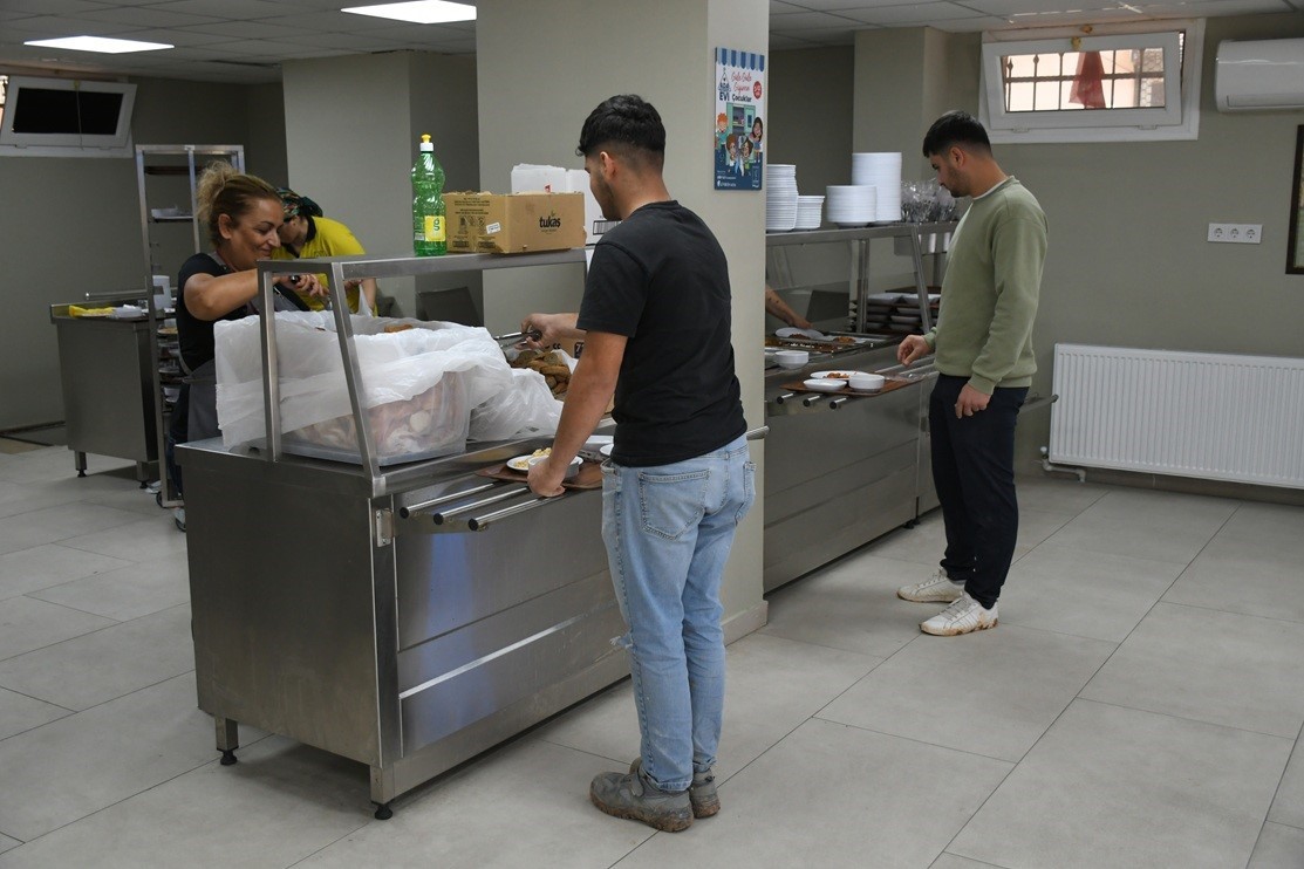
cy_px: 434
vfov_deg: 36.9
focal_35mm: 36
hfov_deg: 53.1
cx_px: 652
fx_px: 1304
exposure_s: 1/250
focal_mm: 24
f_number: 3.8
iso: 1100
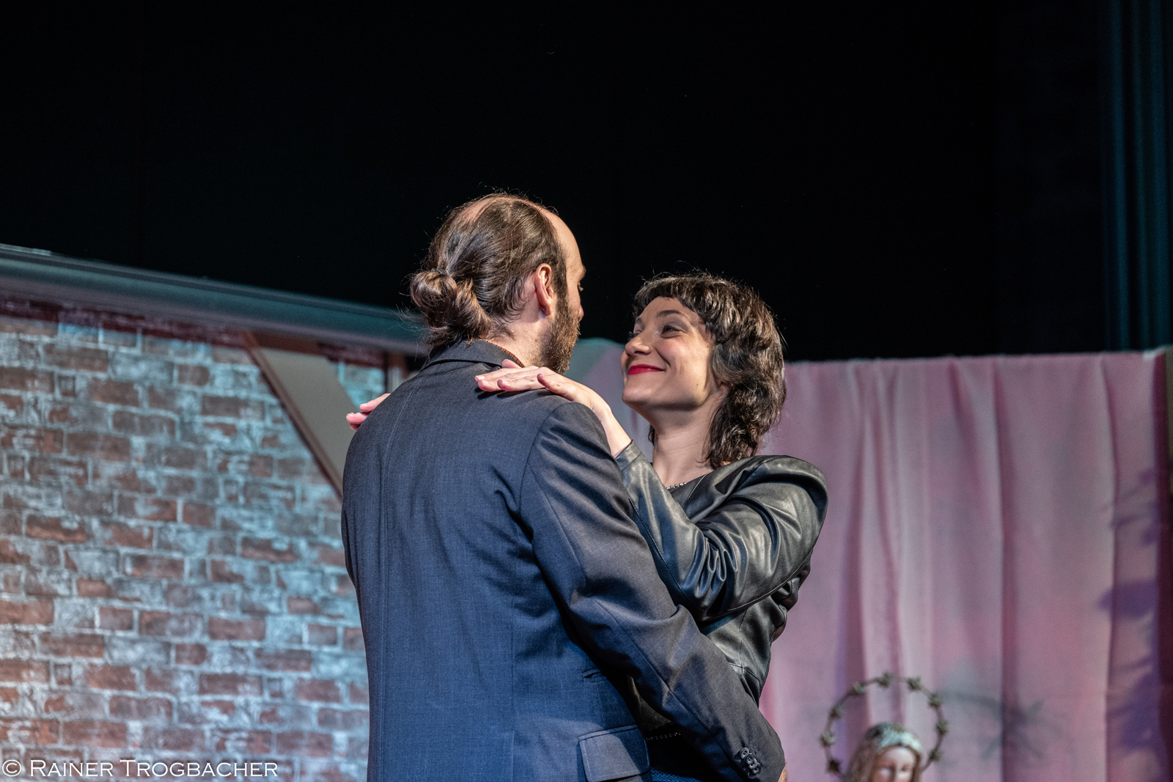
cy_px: 391
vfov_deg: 11.4
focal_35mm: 120
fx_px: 3910
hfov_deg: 17.1
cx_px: 586
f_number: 4
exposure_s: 1/125
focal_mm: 120
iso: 1250
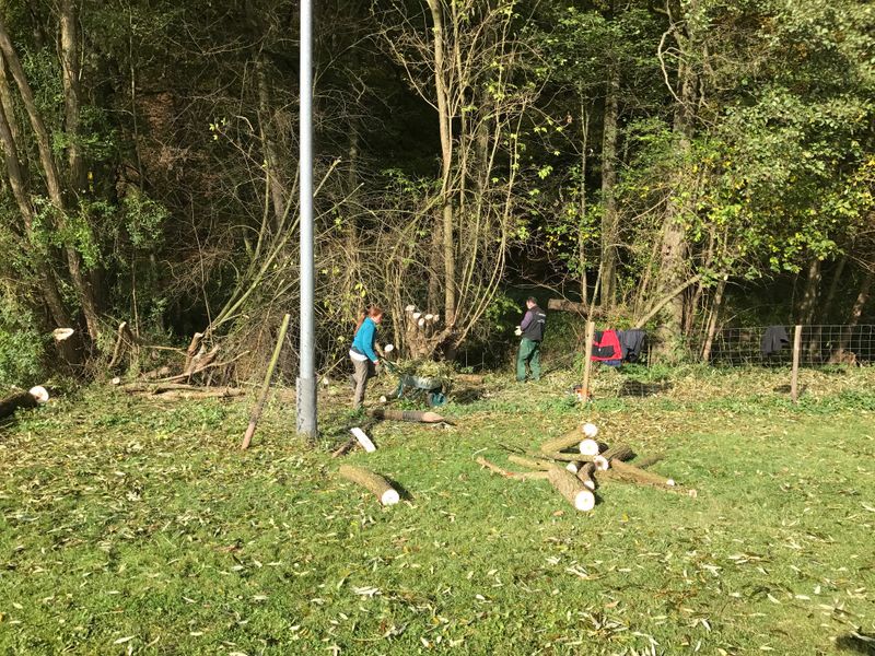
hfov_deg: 63.4
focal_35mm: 28
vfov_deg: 49.7
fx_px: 708
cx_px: 438
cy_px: 328
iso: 20
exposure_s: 1/912
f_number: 1.8
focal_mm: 3.99
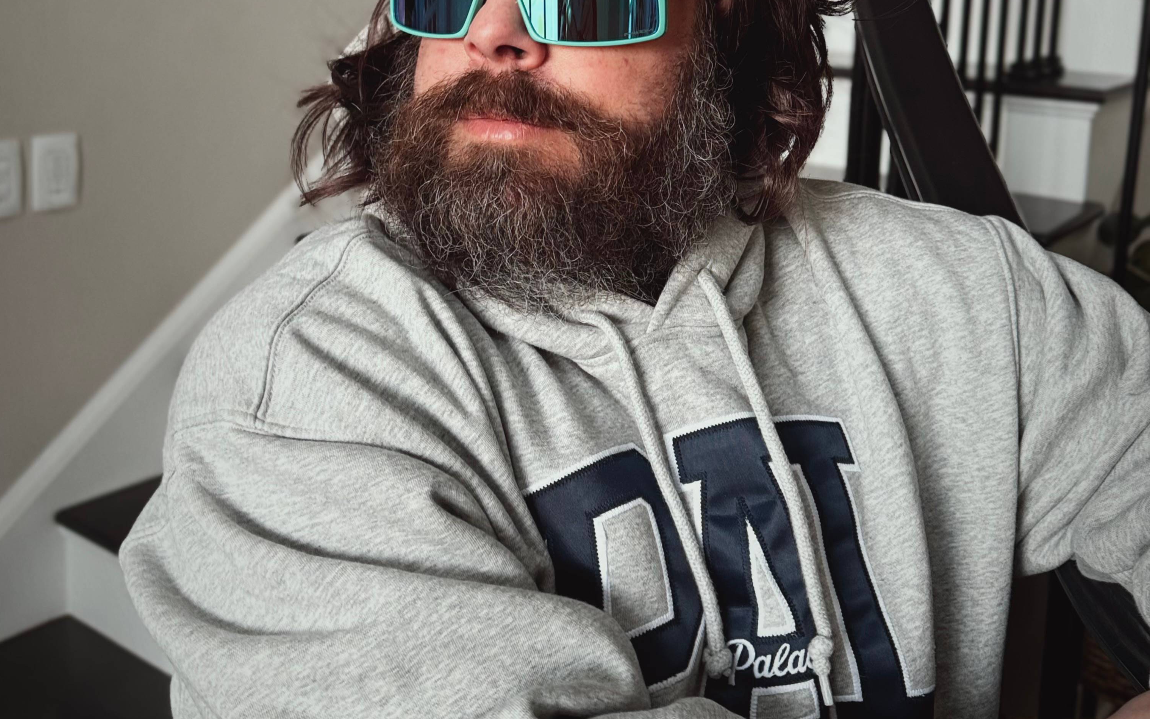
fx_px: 1066
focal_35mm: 34
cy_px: 112
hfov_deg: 56.7
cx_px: 574
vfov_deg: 35.7
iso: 250
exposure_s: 1/60
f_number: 1.78
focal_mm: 6.76
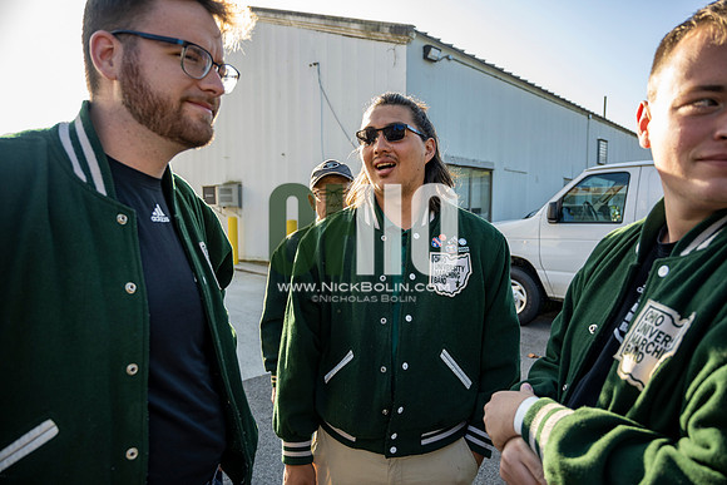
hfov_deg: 73.7
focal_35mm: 24
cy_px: 242
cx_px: 364
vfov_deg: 53.2
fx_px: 485
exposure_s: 1/500
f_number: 4
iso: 250
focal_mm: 24
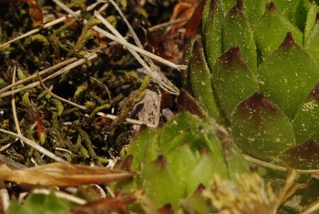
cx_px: 159
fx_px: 2585
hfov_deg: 7.1
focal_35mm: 291
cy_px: -15
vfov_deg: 4.7
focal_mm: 85
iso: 100
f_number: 11
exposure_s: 1/250
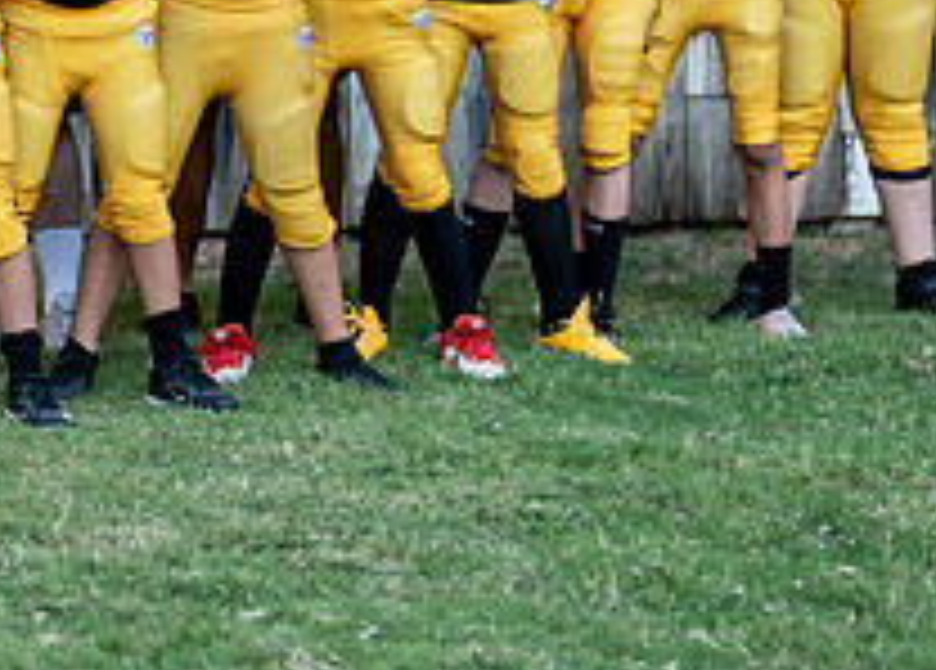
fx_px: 4790
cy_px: 107
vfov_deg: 8.0
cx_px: -321
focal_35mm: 180
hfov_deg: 10.9
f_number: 1.6
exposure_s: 1/1250
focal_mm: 50
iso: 100
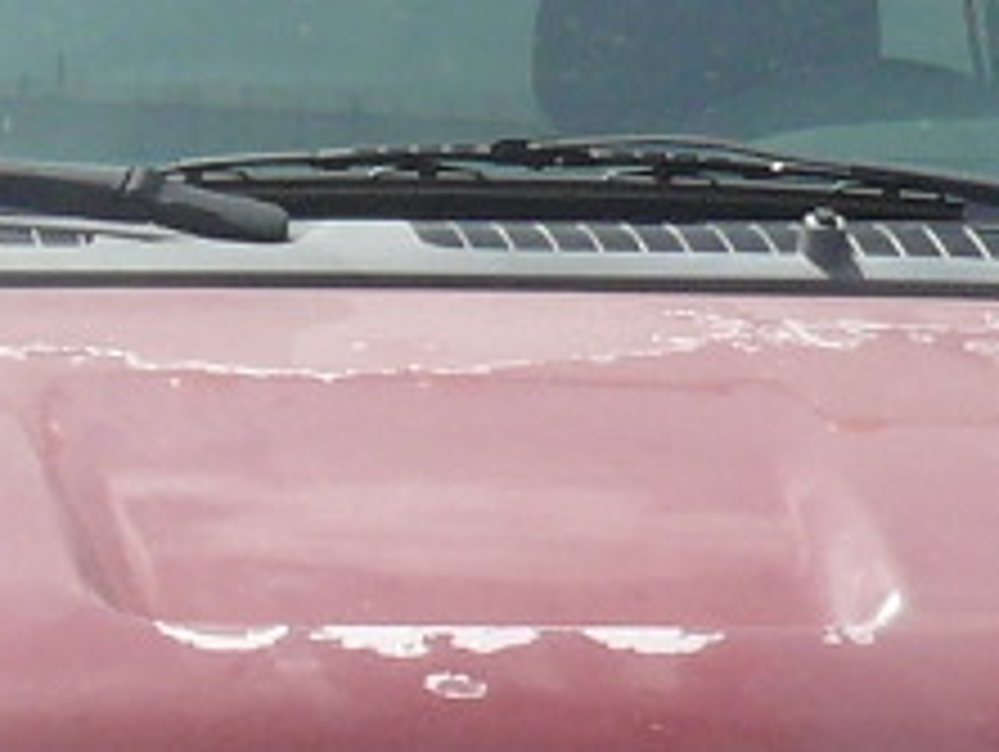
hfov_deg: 7.8
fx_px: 7280
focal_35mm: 252
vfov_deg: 5.9
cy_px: 757
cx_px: 742
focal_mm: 7.4
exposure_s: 1/400
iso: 100
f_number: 8
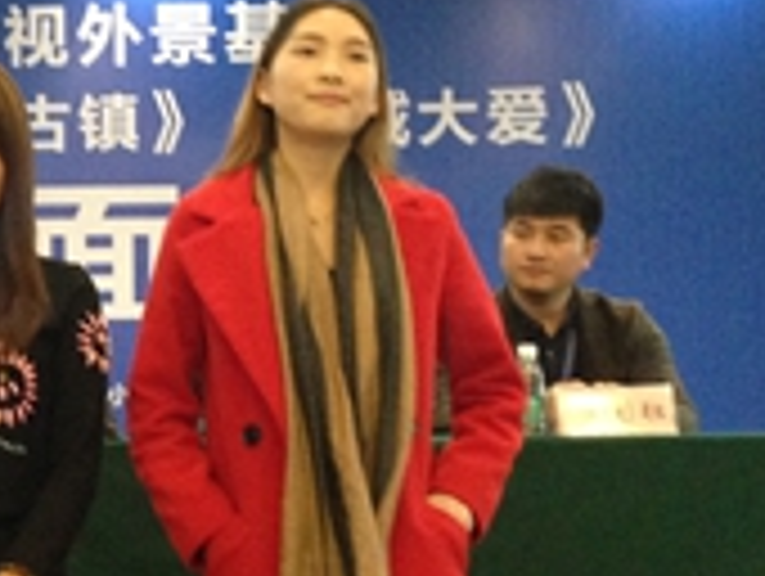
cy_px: 439
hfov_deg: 19.0
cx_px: -171
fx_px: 2147
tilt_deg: +2.0
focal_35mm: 97
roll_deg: +0.2
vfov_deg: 15.2
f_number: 2.4
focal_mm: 4.12
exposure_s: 1/17
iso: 320
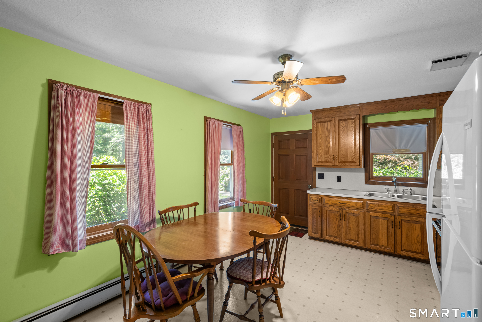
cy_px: 161
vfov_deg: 73.8
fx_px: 214
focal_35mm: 16
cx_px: 241
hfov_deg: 96.7
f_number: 9
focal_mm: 16
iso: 320
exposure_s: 1/1.67
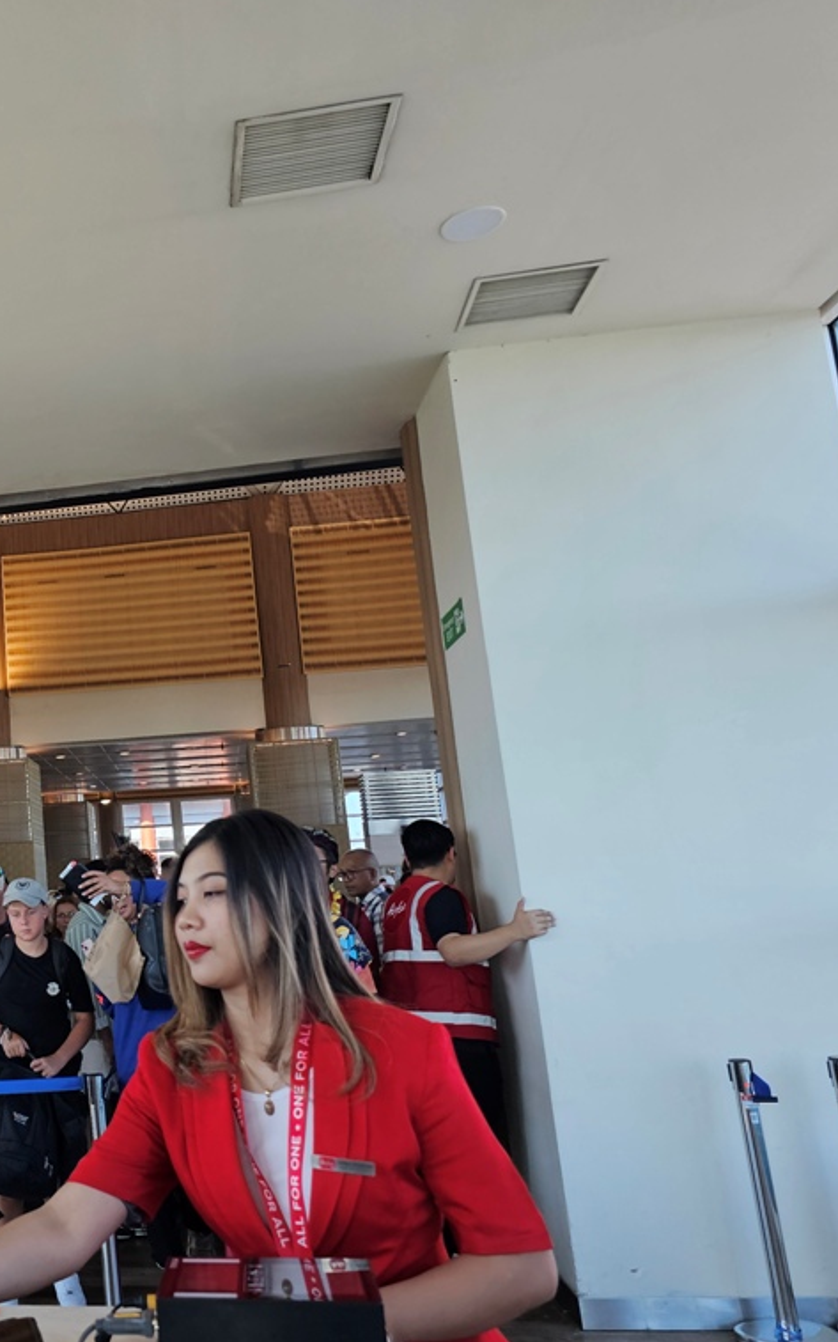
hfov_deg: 34.4
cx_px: -25
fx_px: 1206
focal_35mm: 33
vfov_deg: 58.1
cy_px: 665
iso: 50
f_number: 1.7
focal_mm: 6.3
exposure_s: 1/180
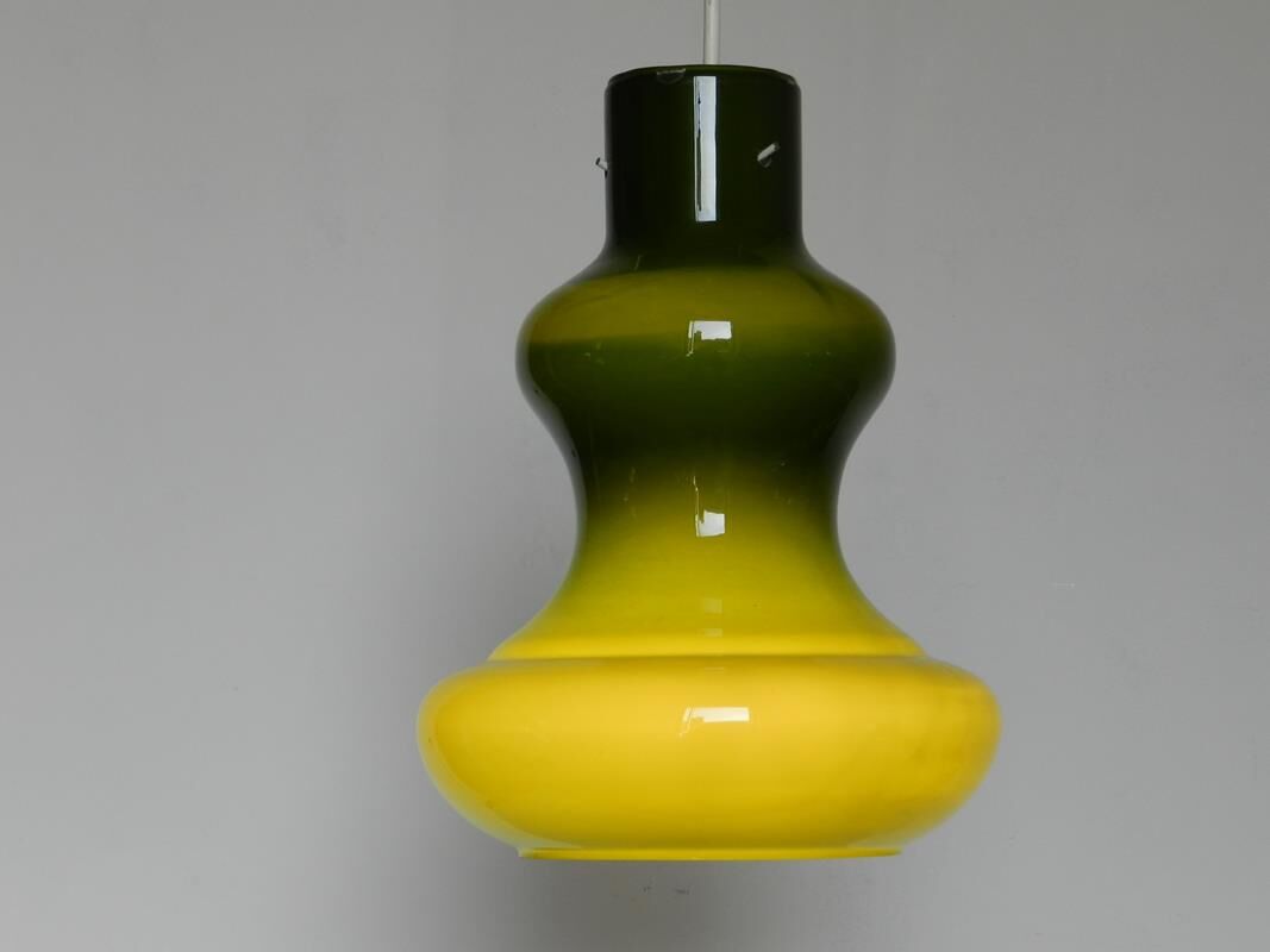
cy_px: 476
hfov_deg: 19.6
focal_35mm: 100
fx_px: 3668
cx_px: 635
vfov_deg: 14.8
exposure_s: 1/60
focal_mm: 17.7
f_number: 4.6
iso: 160
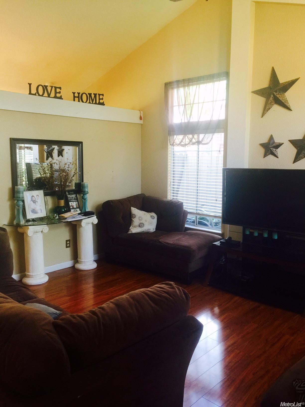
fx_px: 341
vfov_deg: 61.7
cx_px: 152
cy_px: 204
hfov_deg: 48.2
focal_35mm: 29
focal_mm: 4.15
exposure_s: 1/15
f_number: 2.2
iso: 32
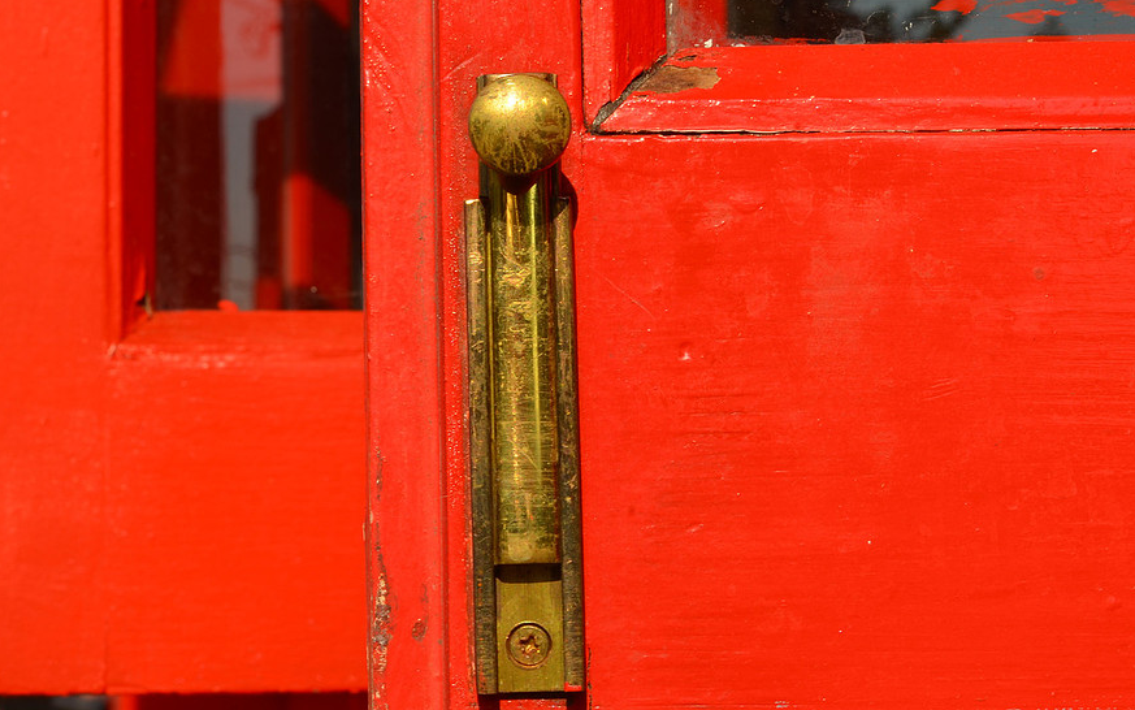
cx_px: 524
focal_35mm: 100
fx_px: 3094
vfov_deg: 13.1
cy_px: 404
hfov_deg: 20.8
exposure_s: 1/60
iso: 125
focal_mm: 52
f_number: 20
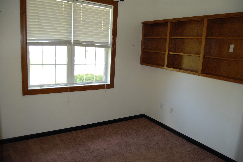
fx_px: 182
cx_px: 122
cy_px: 81
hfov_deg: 67.4
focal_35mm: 27
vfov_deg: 47.8
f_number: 3.5
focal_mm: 18
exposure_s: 1/60
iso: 400
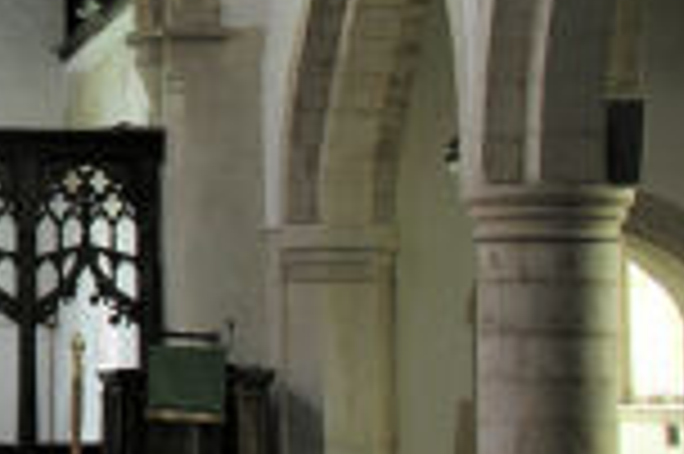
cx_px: -220
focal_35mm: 110
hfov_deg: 17.4
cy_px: 164
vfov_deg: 12.4
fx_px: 2088
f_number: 2.8
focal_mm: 8.9
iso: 50
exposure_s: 1/4.6
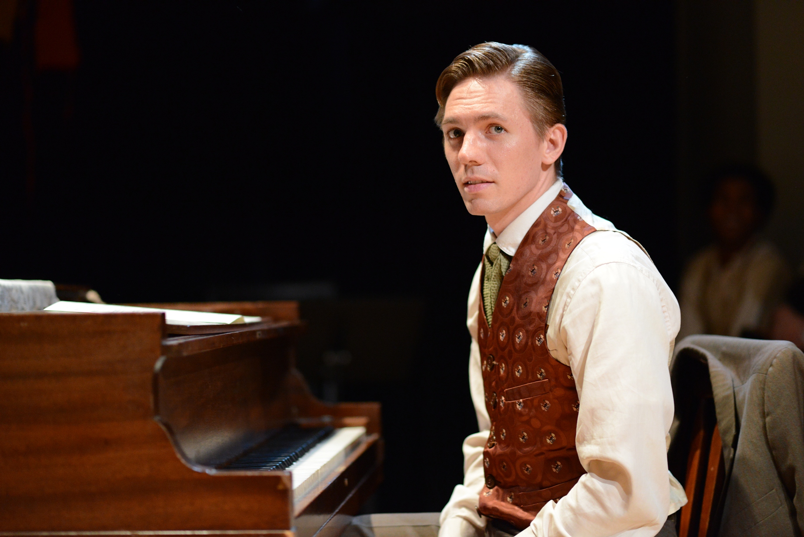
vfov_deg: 16.1
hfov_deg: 23.9
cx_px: 402
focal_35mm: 85
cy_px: 268
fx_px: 1899
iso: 3200
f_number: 1.8
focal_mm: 85
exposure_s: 1/125
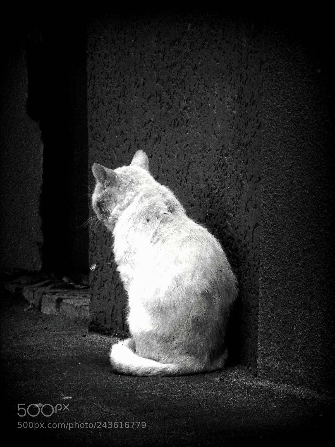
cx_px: 168
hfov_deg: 1.7
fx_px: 11303
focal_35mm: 876
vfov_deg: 2.3
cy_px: 224
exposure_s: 1/100
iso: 100
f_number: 5.9
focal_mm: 157.1
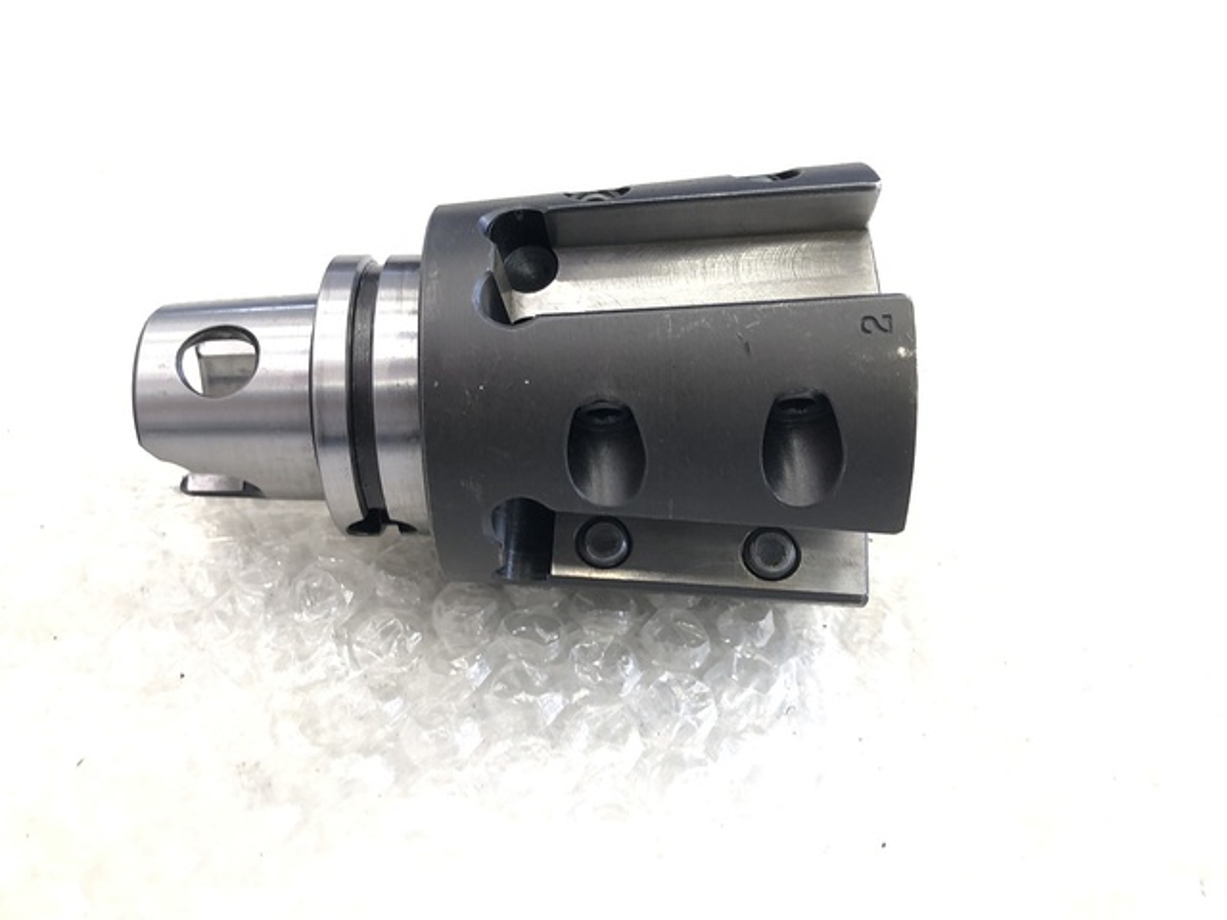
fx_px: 992
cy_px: 460
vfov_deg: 49.7
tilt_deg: -52.2
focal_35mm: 28
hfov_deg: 63.4
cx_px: 614
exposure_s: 1/20
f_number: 1.8
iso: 40
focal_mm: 3.99
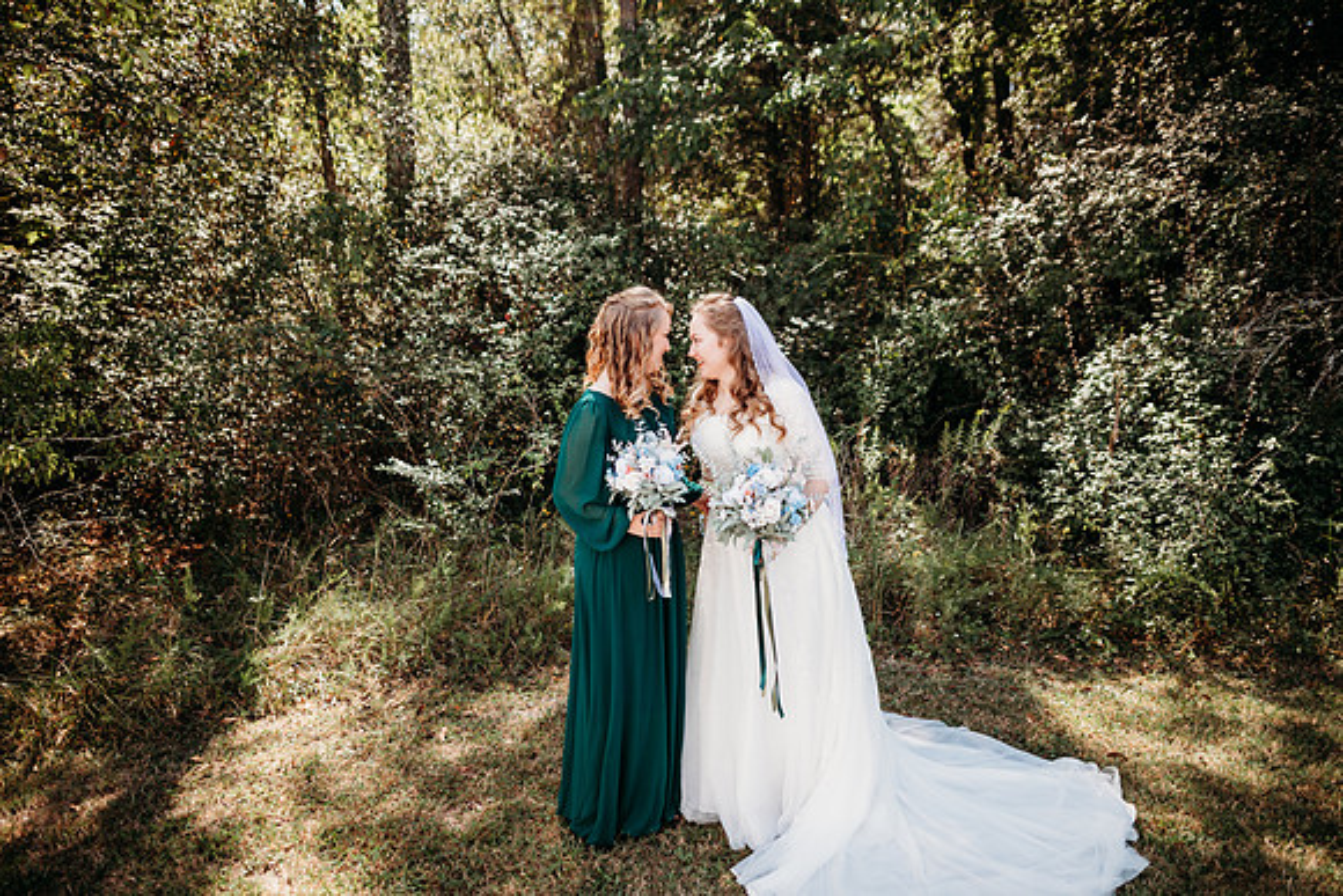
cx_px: 672
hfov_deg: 73.7
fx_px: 896
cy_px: 448
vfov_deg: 53.2
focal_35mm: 24
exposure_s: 1/800
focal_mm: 24
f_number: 2.2
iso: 100
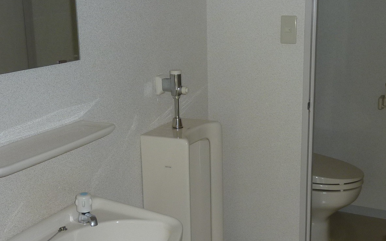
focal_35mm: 46
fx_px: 484
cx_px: 225
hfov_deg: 43.3
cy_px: 112
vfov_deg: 28.0
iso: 100
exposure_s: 1/30
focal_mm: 4.1
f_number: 3.3
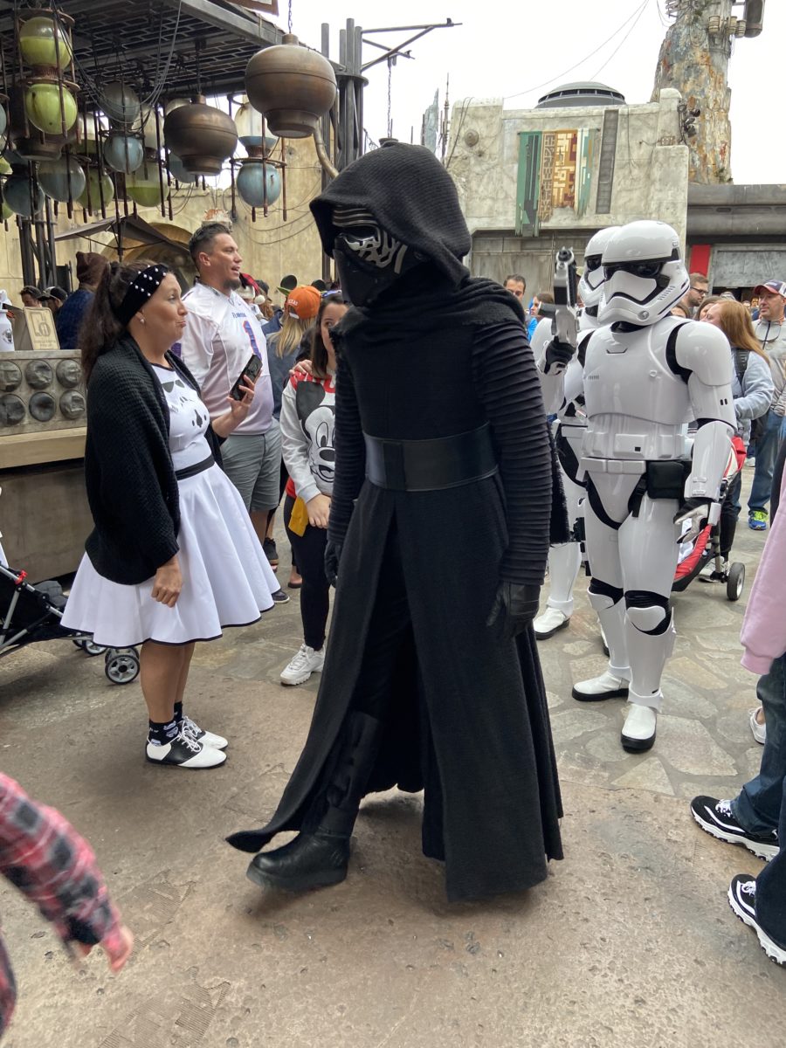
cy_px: 524
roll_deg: +0.9
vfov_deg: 67.3
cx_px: 393
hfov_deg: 53.1
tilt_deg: -13.1
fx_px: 787
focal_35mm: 26
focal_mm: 4.25
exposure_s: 1/116
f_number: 1.8
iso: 125
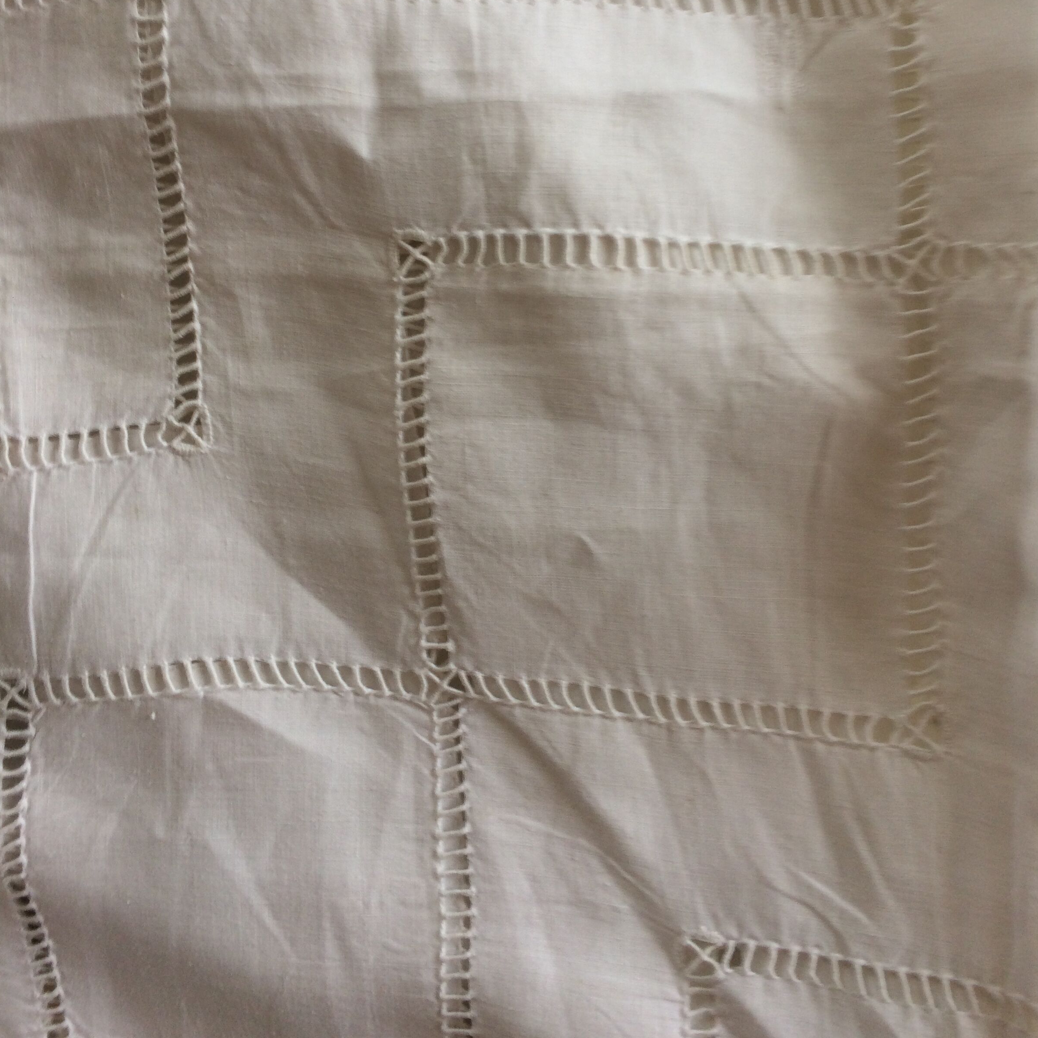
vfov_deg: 46.5
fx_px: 1187
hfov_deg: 47.2
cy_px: 343
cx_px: 529
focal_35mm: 35
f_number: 2.2
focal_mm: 4.15
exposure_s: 1/50
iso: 50
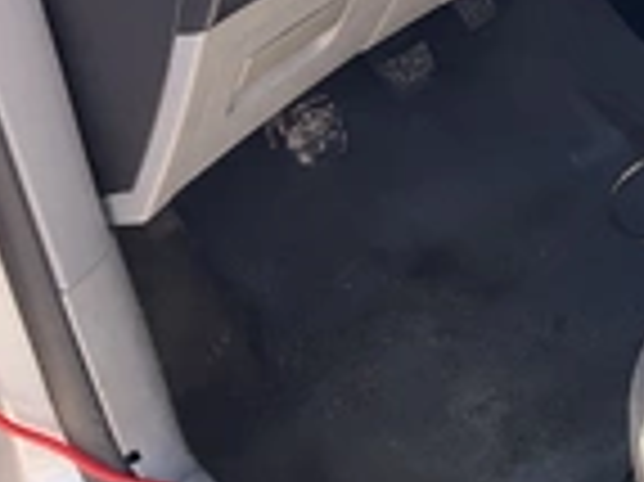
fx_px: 1506
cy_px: -131
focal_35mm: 81
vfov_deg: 17.2
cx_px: 838
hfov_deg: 21.8
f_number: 1.8
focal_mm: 3
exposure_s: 1/166
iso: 20
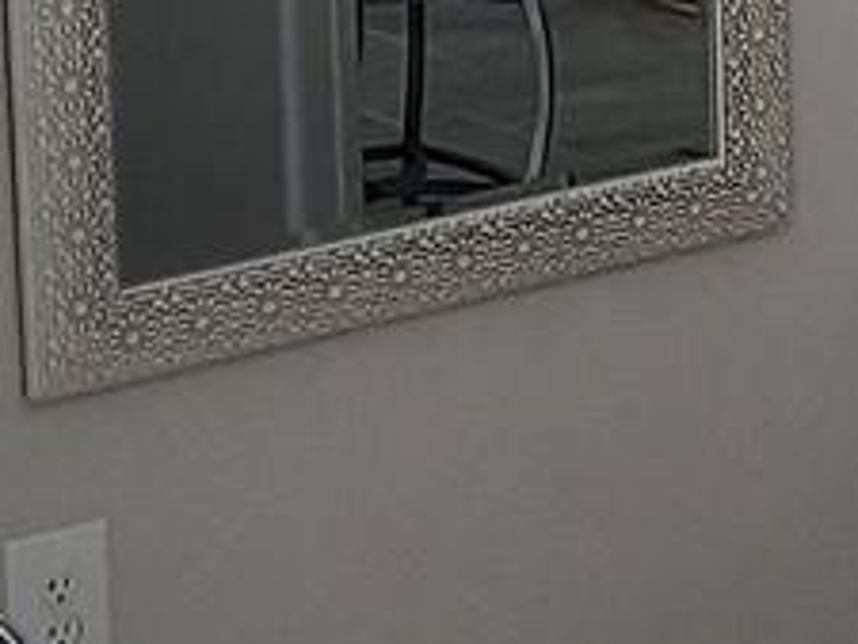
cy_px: -183
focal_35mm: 178
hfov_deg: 10.5
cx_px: 1495
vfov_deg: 8.2
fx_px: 4414
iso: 100
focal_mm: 4.6
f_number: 2
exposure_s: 1/60
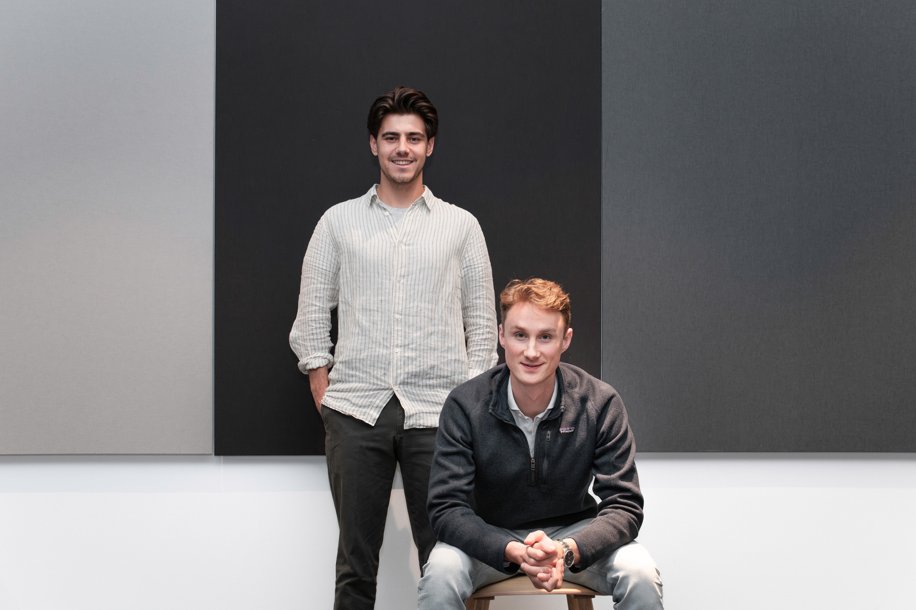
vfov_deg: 34.2
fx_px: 992
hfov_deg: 49.6
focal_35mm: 39
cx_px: 458
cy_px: 305
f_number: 6.3
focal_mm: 39
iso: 800
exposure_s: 1/60
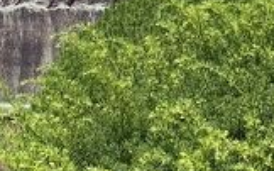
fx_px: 1015
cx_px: 132
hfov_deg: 15.4
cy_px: -163
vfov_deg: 9.1
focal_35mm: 136
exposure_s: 1/1779
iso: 25
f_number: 1.8
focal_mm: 4.25
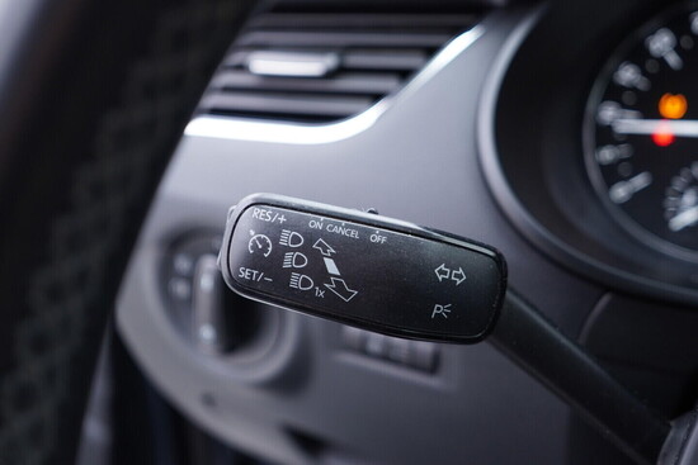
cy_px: 232
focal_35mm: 36
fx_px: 698
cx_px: 349
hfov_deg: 53.1
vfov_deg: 36.9
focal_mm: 24
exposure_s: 1/40
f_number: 2.8
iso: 320
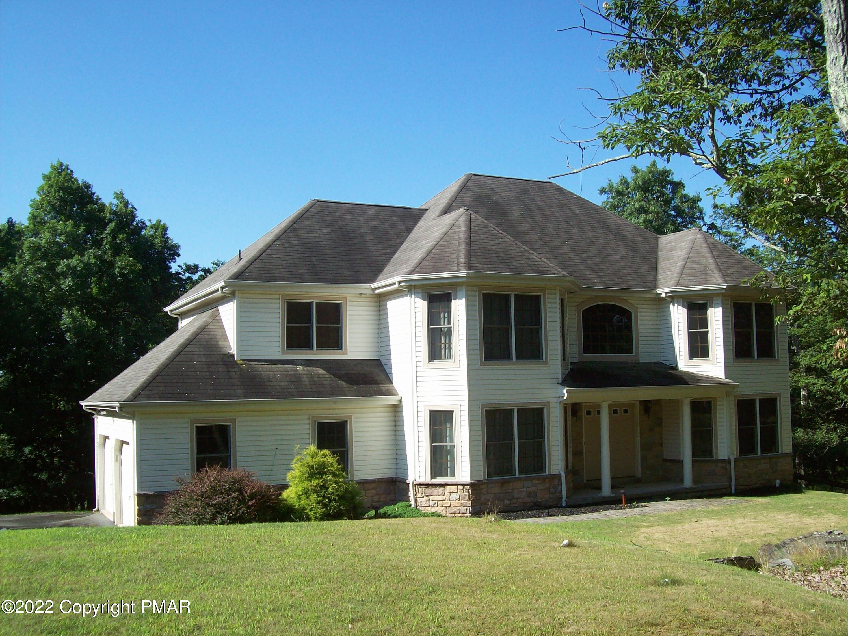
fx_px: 882
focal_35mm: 36
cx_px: 424
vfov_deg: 39.7
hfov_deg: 51.4
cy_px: 318
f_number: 4.8
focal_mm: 6
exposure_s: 1/344
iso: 80
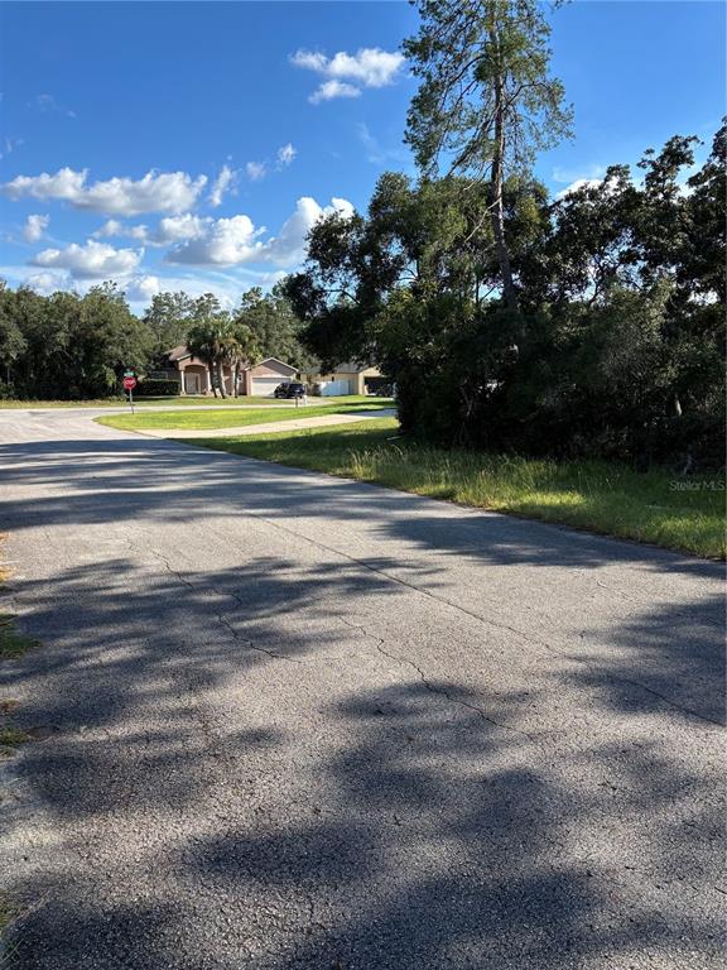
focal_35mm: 26
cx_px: 364
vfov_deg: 67.3
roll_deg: -1.2
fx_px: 728
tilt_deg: -8.0
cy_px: 485
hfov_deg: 53.1
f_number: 1.6
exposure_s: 1/1845
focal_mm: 5.96
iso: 50
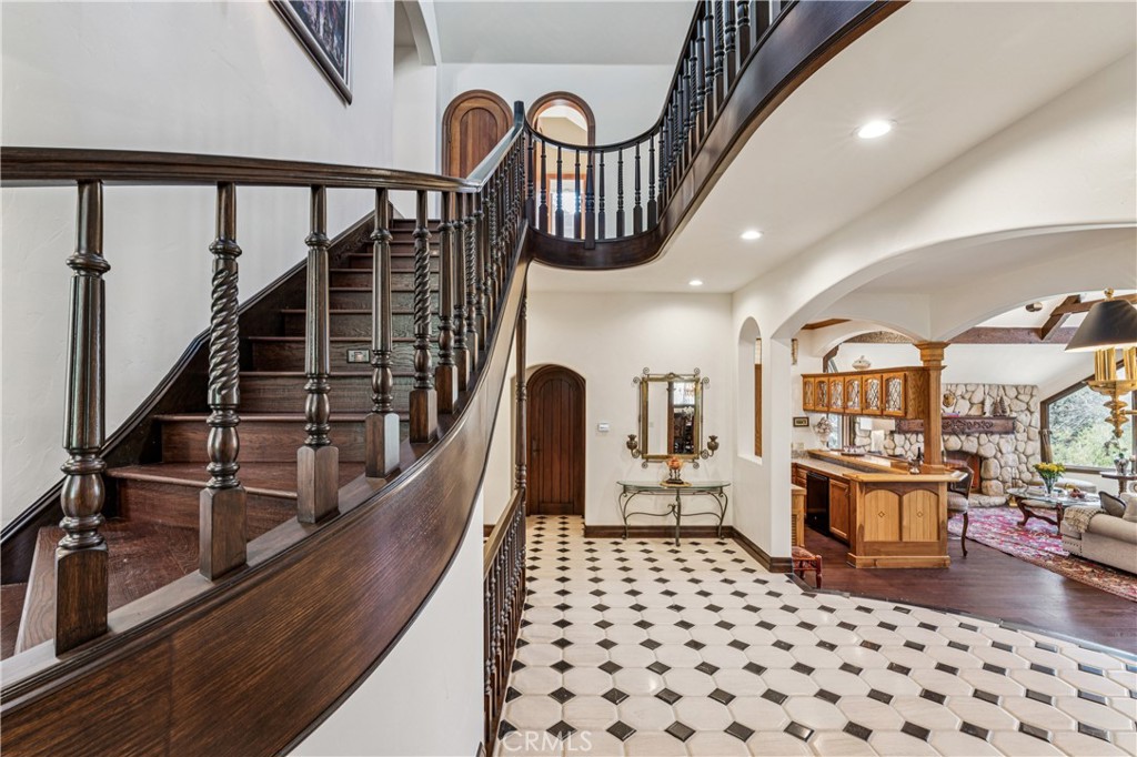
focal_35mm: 16
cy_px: 378
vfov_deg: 72.4
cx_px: 568
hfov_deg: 95.3
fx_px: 518
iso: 100
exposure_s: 1.6
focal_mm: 16.4
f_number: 13
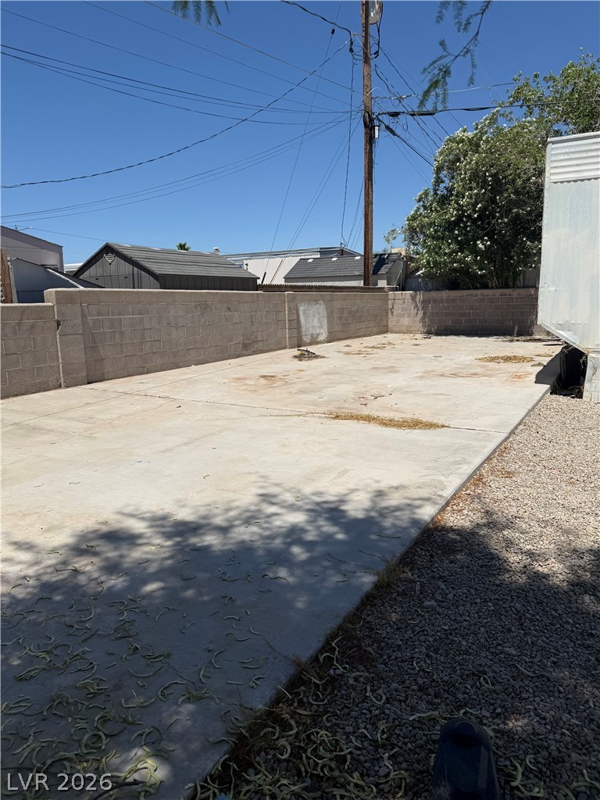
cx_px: 300
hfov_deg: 56.8
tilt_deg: -9.1
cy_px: 400
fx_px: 555
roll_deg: +0.4
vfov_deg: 71.6
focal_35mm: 24
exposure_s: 1/9091
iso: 80
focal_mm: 6.76
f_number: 1.78
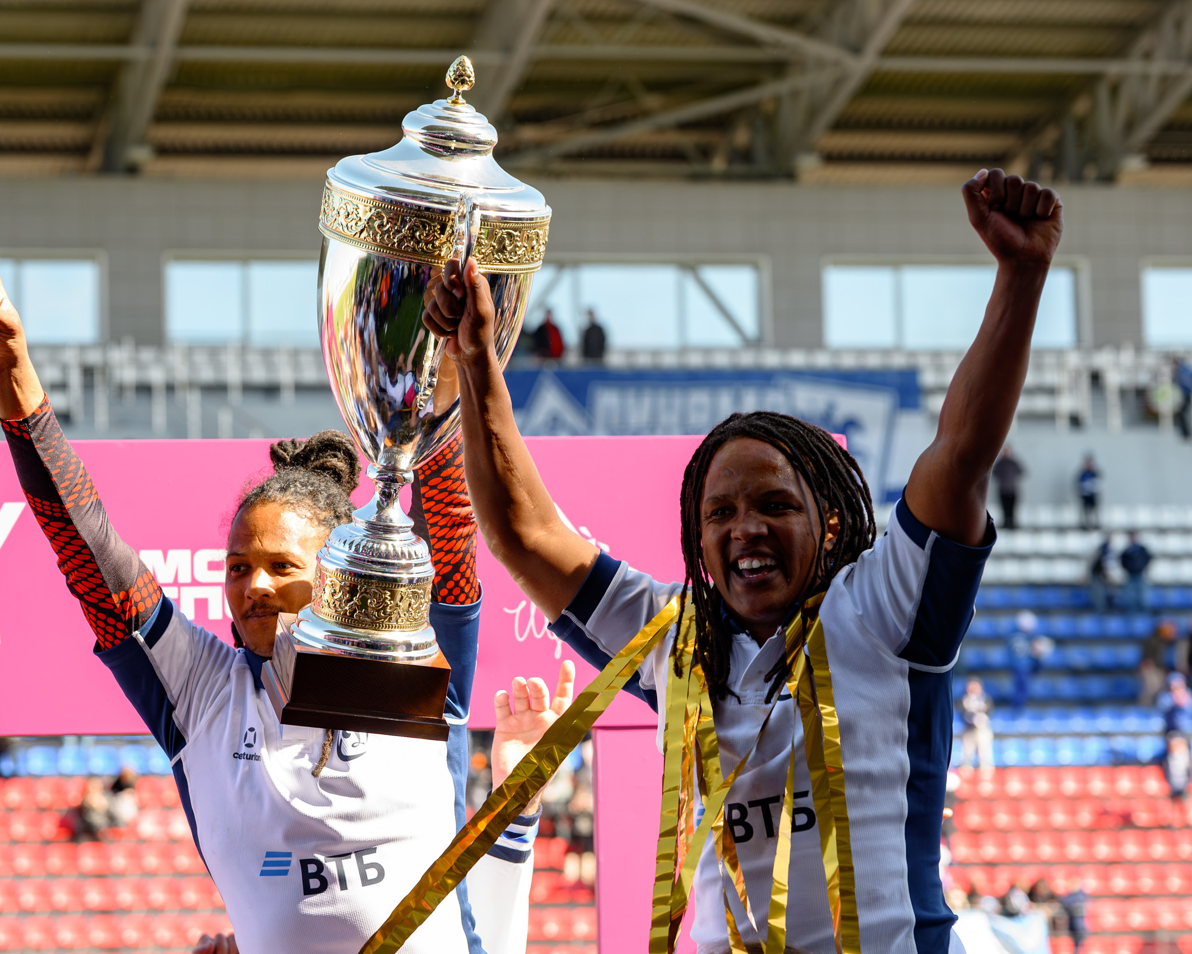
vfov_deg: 11.9
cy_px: 498
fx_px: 4587
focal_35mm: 130
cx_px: 472
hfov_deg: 14.8
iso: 400
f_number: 4.5
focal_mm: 90
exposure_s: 1/640
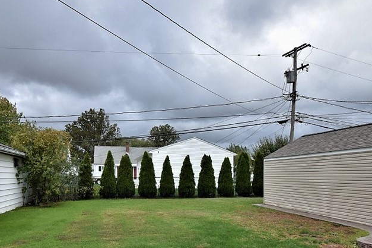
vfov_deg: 48.5
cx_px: 185
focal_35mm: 26
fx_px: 268
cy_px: 170
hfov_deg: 69.4
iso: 200
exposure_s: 1/200
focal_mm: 10
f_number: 13
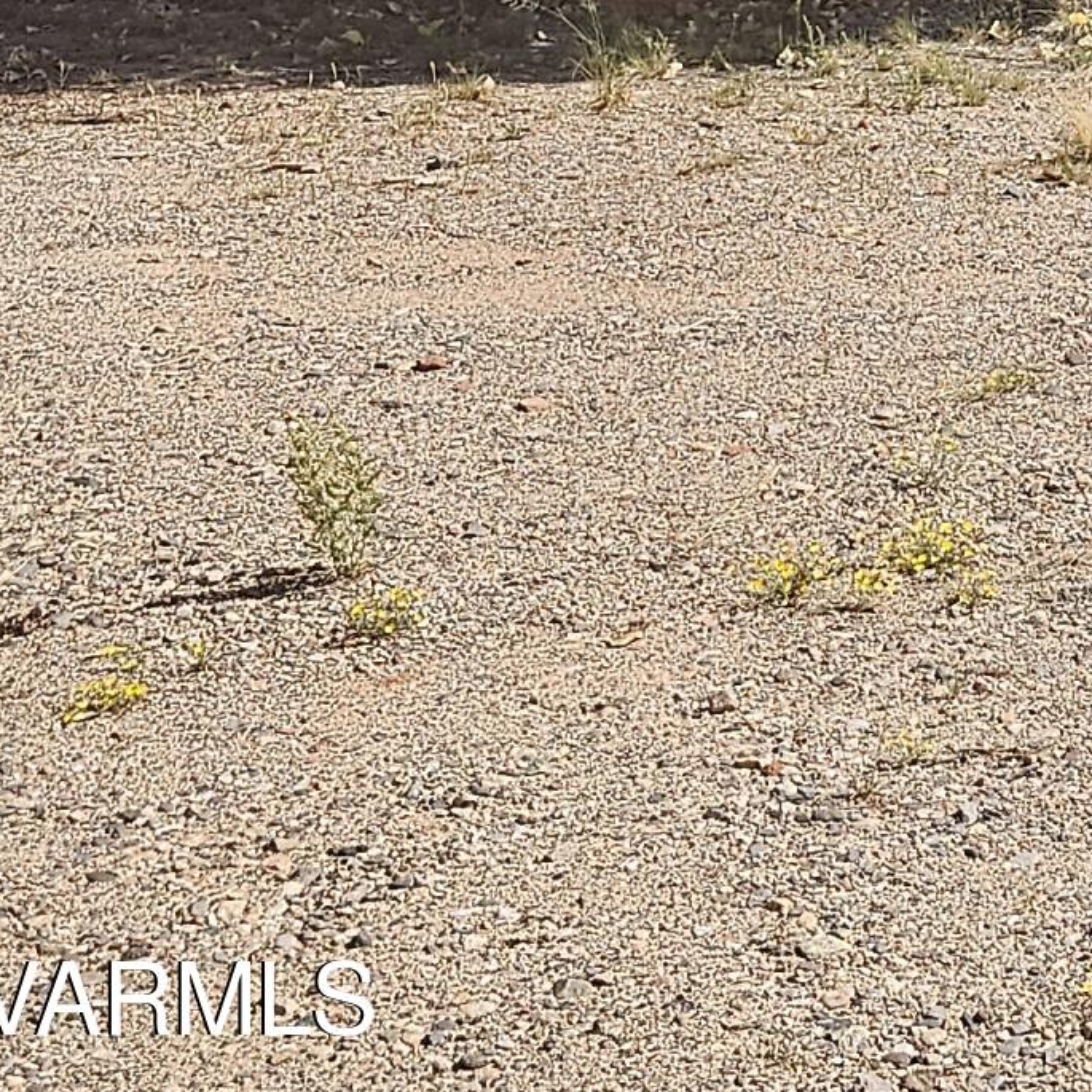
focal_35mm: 89
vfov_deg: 17.2
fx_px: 3176
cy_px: -630
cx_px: 1902
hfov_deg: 16.6
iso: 20
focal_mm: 6.3
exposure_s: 1/1081
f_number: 1.7
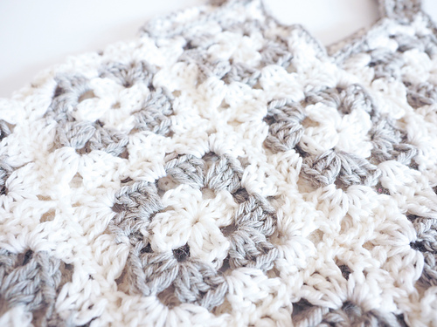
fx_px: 303
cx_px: 218
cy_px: 164
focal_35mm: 24
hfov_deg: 71.6
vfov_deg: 56.8
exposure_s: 1/100
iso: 500
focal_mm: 12
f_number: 3.2
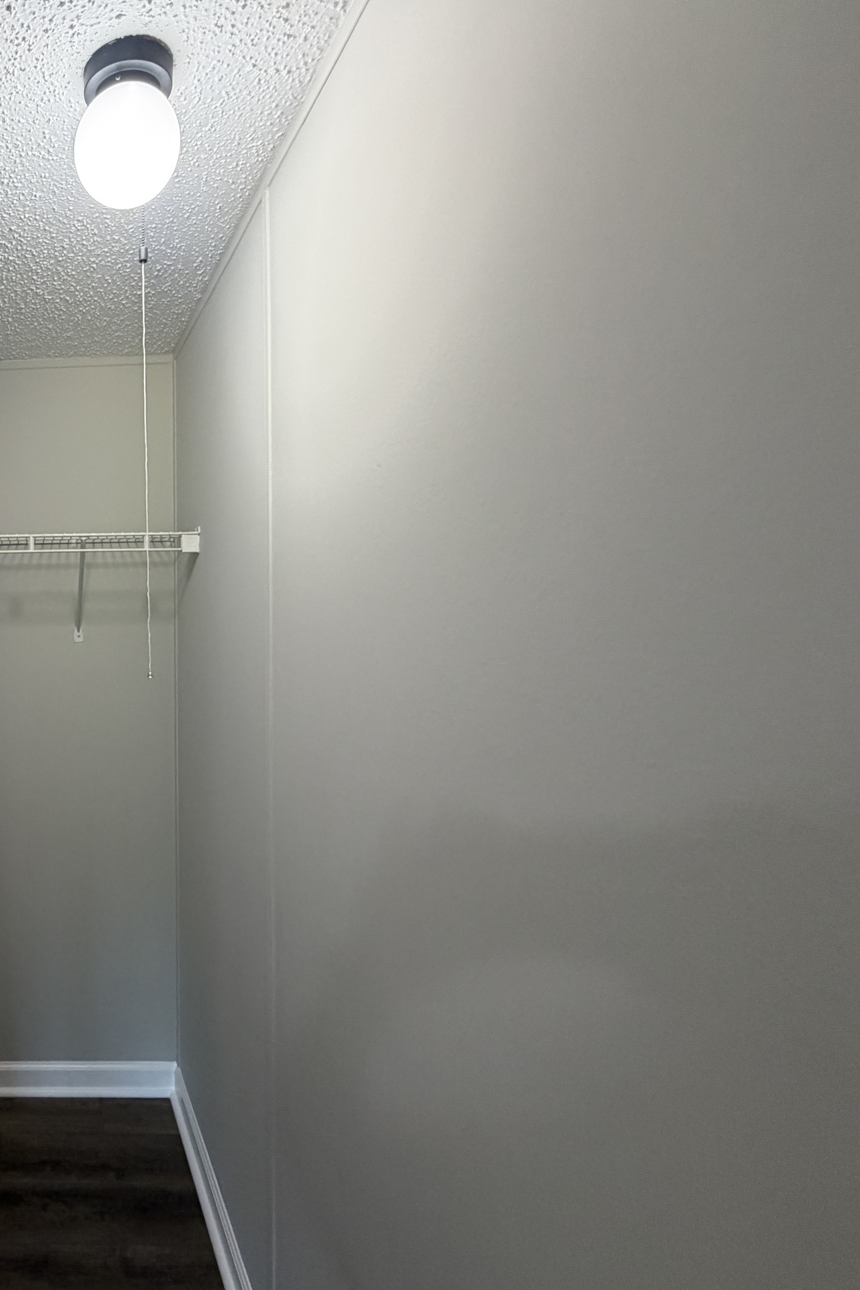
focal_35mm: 20
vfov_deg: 84.0
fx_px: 717
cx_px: 20
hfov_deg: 51.1
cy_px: 636
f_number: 2.2
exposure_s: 1/60
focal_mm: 2.22
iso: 160
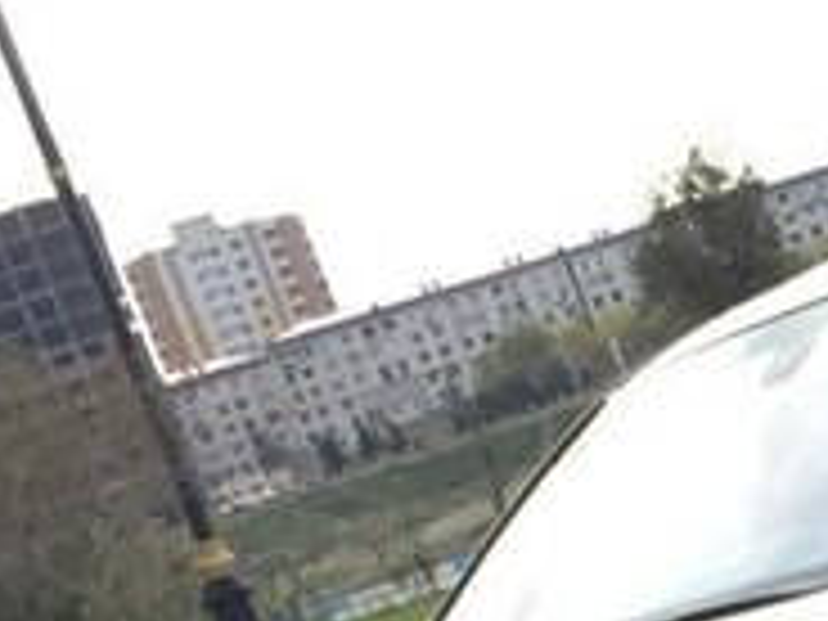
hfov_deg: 17.8
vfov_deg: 13.5
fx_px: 2488
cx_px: 1035
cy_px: 875
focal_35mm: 104
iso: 32
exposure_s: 1/628
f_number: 2.2
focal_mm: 4.15
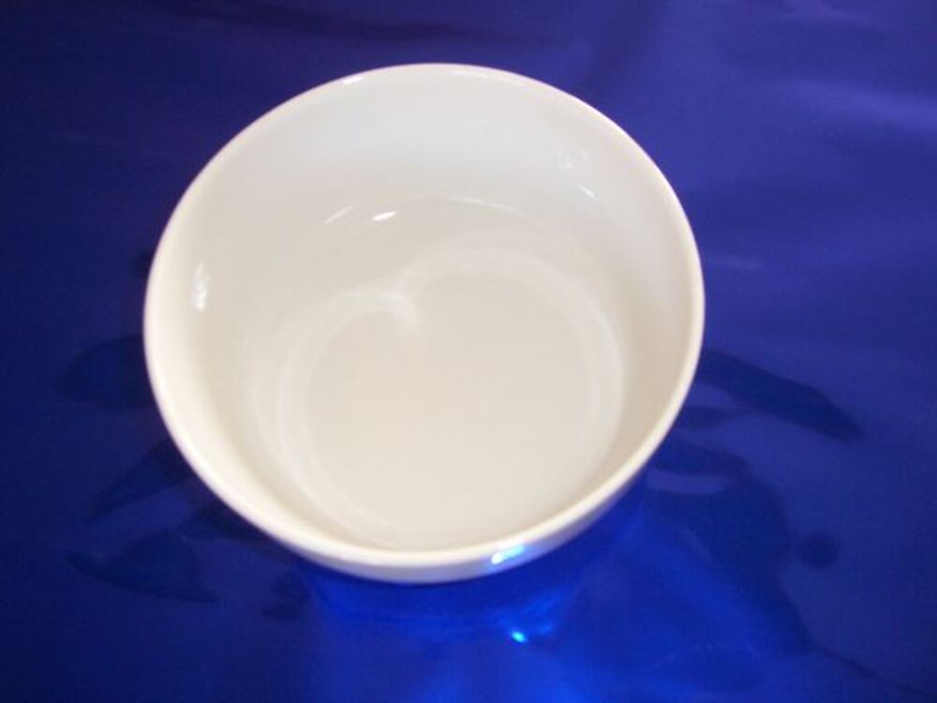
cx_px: 468
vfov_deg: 39.7
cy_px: 352
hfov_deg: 51.4
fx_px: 974
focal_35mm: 36
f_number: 3
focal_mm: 6
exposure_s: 1/60
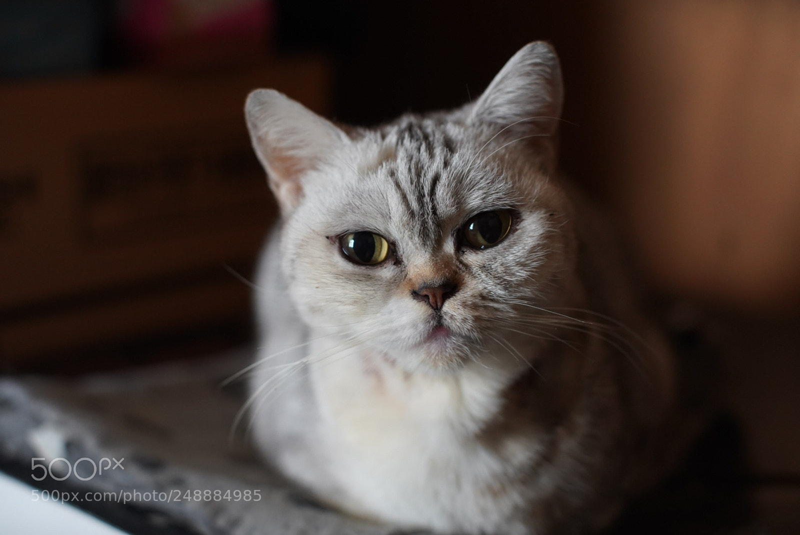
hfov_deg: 39.6
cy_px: 268
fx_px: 1112
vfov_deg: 27.0
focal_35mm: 50
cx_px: 400
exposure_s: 1/50
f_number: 2.8
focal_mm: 50
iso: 2000
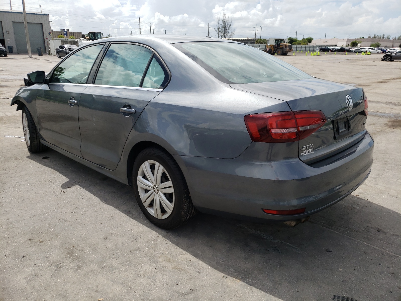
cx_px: 200
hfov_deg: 67.3
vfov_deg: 53.1
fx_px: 301
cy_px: 150
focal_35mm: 26
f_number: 1.5
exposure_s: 1/3333
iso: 50
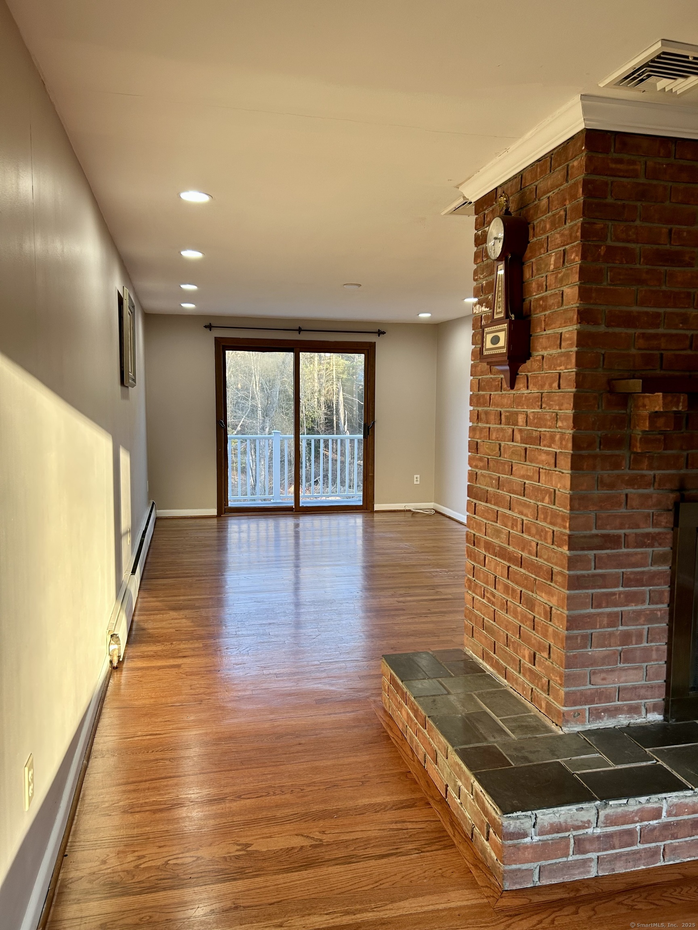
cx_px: 349
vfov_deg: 67.3
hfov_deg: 53.1
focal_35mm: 26
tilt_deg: -6.2
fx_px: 699
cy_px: 465
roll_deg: -0.4
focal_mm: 5.7
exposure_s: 1/120
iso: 80
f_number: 1.5
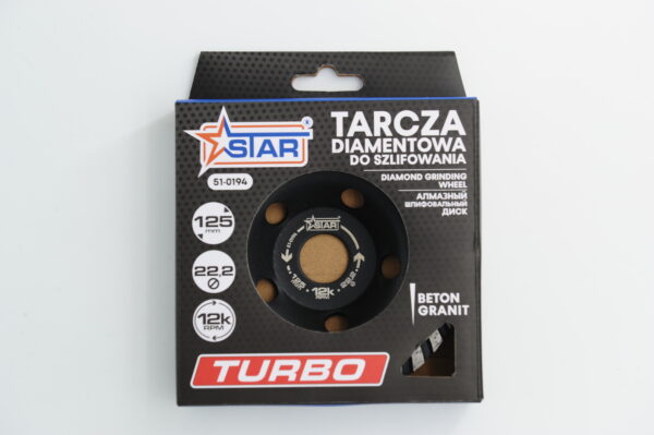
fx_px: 1271
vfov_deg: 19.4
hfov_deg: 28.9
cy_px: 218
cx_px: 327
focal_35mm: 70
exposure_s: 1/60
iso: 200
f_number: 8
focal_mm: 70
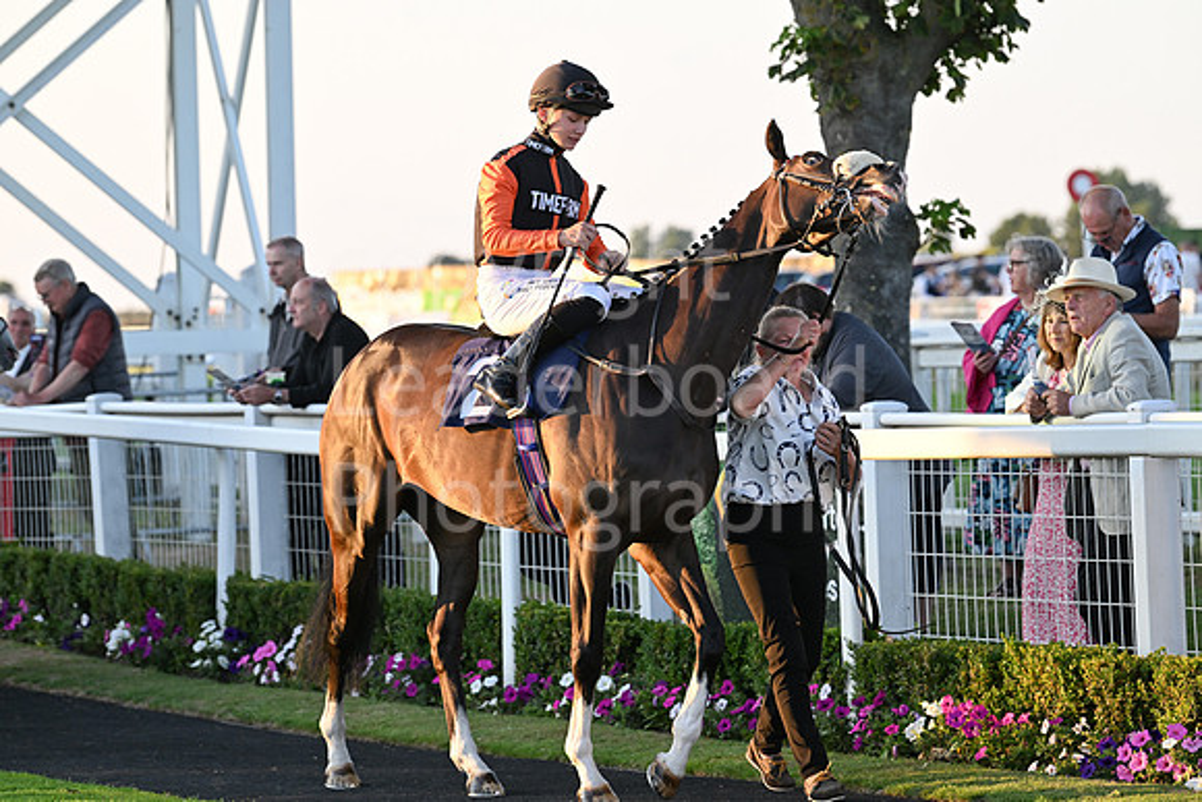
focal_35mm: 190
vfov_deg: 7.2
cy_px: 401
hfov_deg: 10.8
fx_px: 6345
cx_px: 601
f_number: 5.6
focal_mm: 190
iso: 1000
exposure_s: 1/500
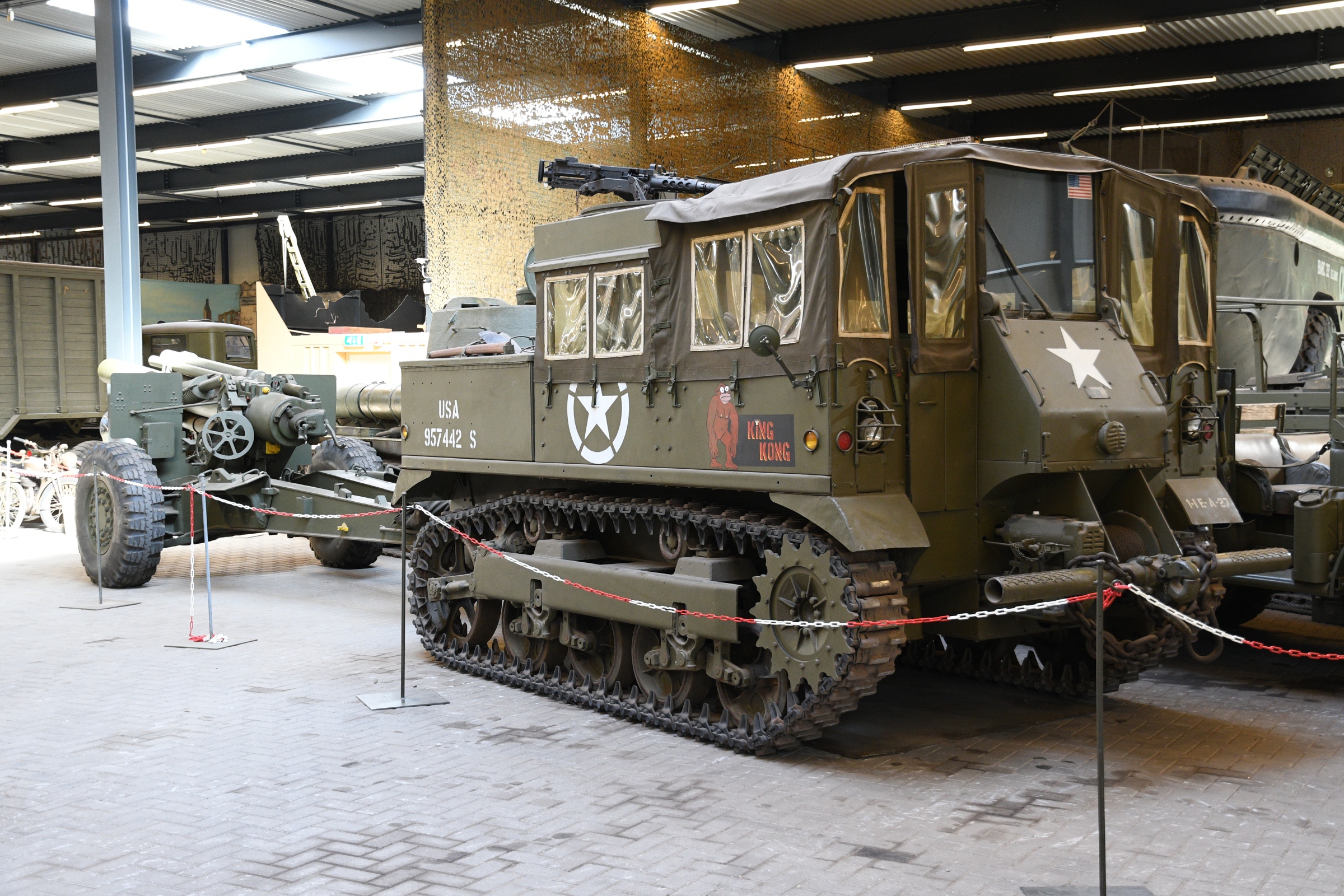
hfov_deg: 46.4
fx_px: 1568
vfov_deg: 31.9
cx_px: 672
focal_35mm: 42
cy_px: 448
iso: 1000
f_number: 4
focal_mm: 28
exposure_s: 1/60
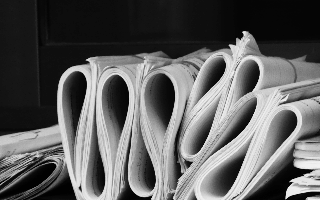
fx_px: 3523
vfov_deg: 3.3
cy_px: 111
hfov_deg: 5.2
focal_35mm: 404
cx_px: 152
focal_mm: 58.7
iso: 400
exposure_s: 1/6
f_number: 5
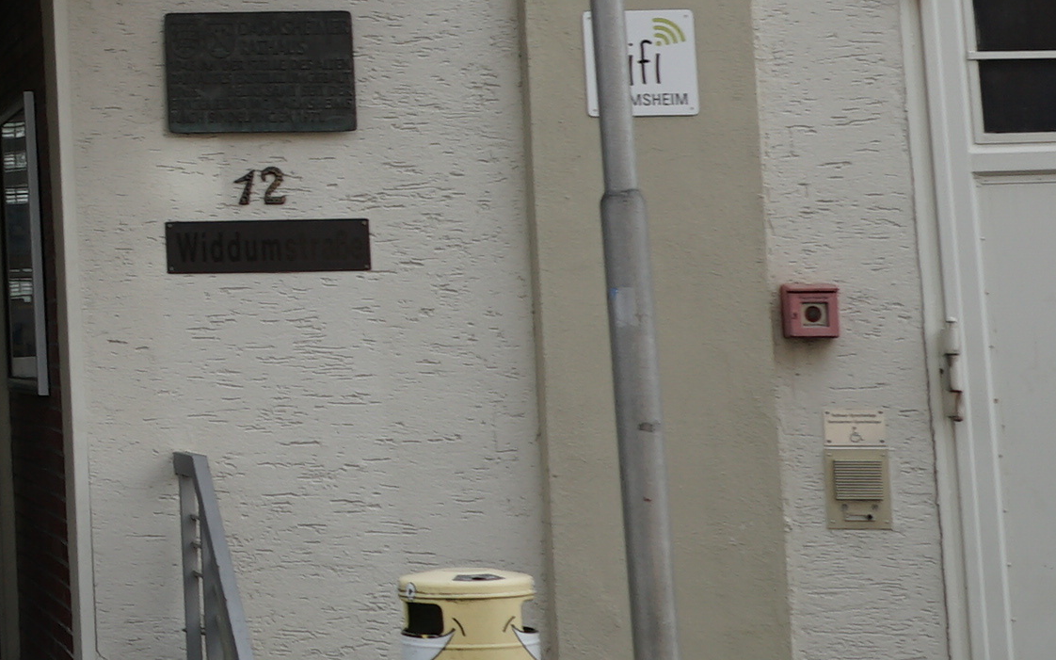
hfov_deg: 14.1
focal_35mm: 131
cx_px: -872
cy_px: -161
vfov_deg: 9.8
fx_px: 3770
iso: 200
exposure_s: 1/125
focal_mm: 34
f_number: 9
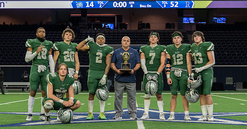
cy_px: 71
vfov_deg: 13.2
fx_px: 554
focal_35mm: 86
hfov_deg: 25.1
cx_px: 122
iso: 2500
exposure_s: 1/320
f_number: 3.5
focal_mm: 70
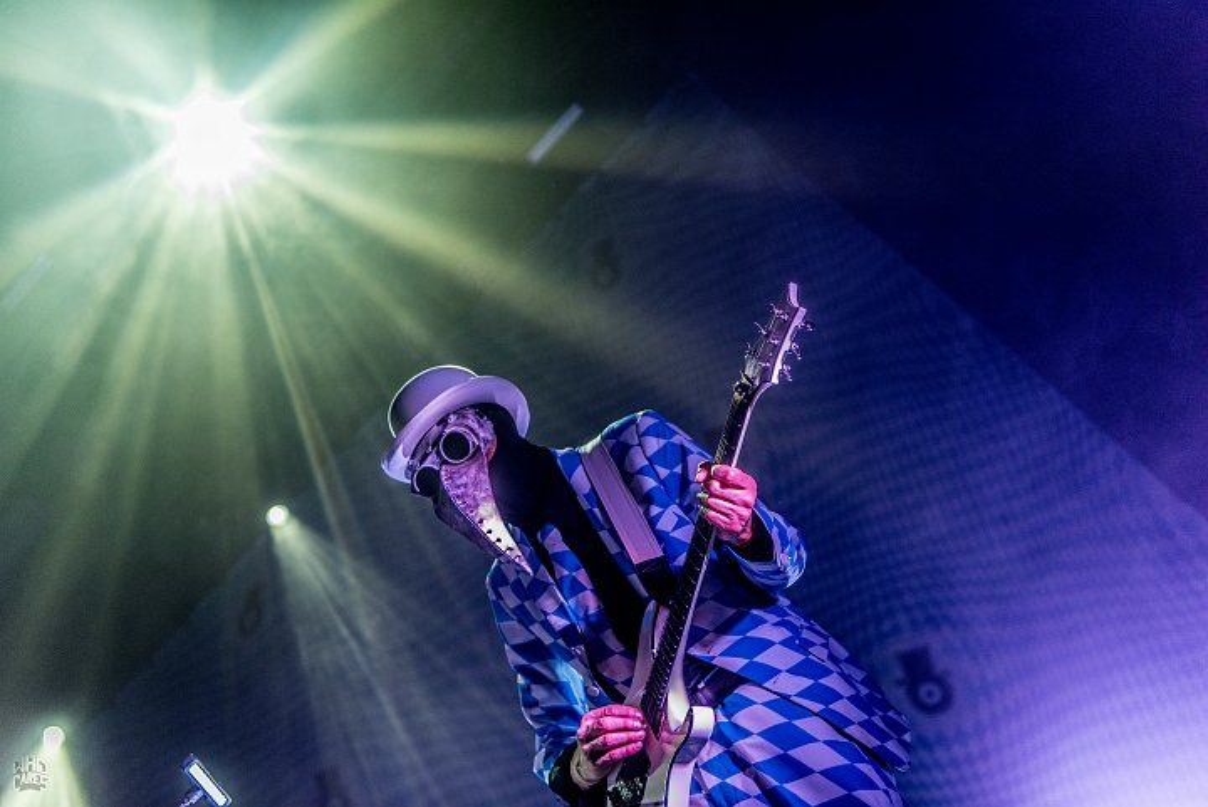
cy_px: 404
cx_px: 604
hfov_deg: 42.7
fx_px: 1544
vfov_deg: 29.3
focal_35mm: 46
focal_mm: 46
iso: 1600
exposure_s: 1/80
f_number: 2.8
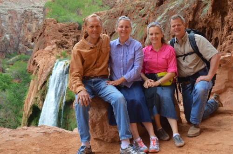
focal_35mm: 45
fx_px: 291
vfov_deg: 29.8
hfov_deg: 43.7
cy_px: 77
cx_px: 116
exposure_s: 1/125
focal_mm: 30
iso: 200
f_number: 5.6
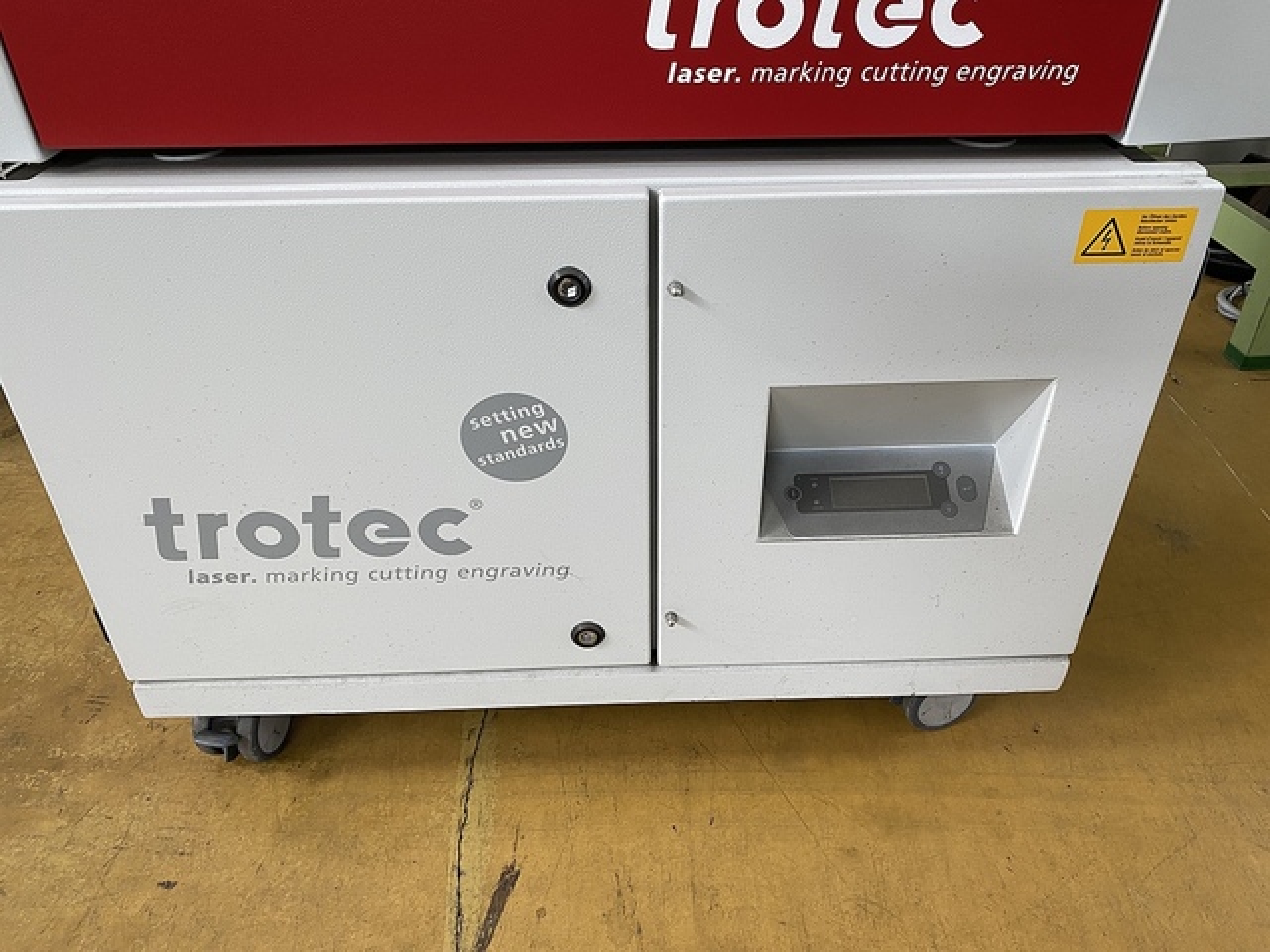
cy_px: 476
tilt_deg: -35.1
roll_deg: +0.1
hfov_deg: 67.3
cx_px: 635
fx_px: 954
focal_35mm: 26
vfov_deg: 53.1
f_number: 1.8
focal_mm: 4.25
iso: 125
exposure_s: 1/79
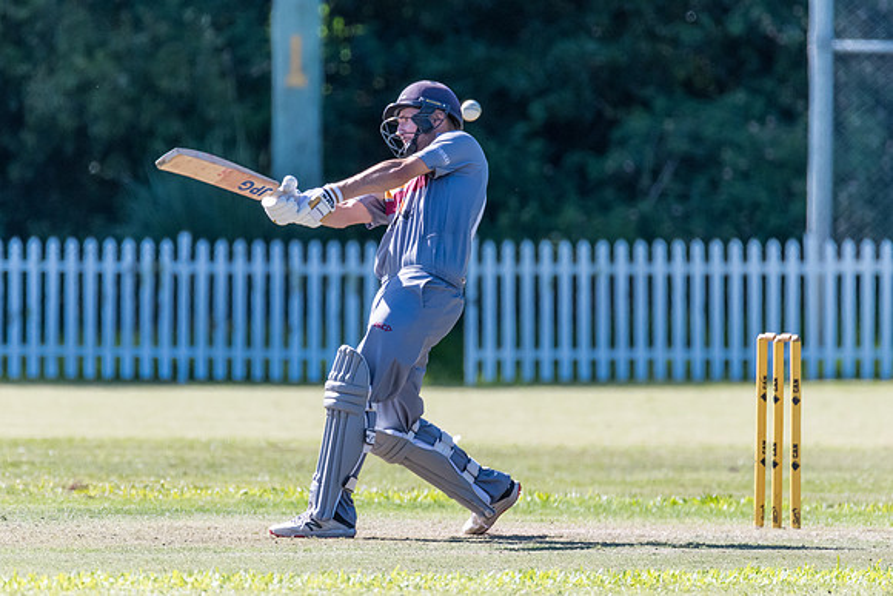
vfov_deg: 1.6
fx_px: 21072
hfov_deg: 2.4
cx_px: 412
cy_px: 263
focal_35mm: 849
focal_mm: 600
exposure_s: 1/2000
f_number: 6.3
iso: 1250
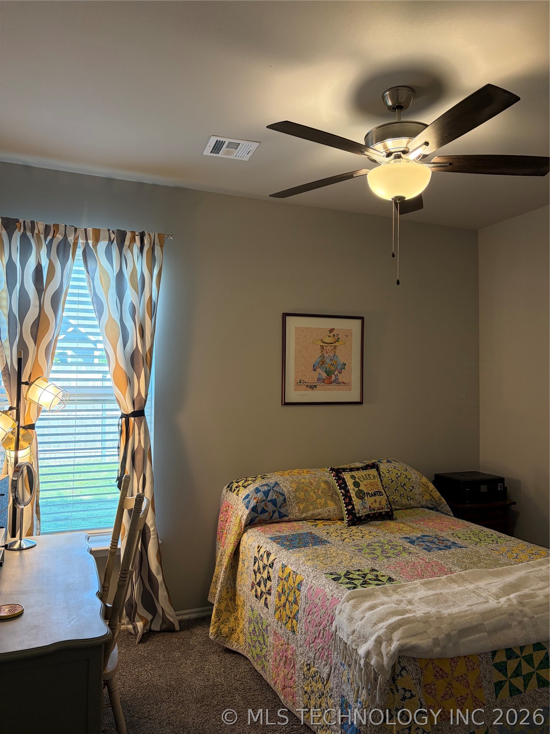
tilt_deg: +1.7
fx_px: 551
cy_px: 367
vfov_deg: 67.3
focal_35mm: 26
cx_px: 275
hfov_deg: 53.1
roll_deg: +0.4
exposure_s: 1/120
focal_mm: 5.96
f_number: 1.6
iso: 200
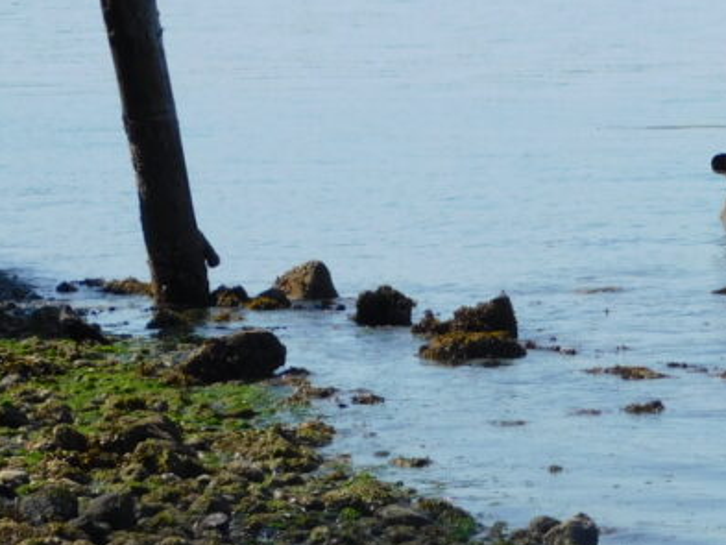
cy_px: 246
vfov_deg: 5.8
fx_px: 5413
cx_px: 617
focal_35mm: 258
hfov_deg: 7.7
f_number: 4.6
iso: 125
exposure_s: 1/800
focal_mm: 17.6
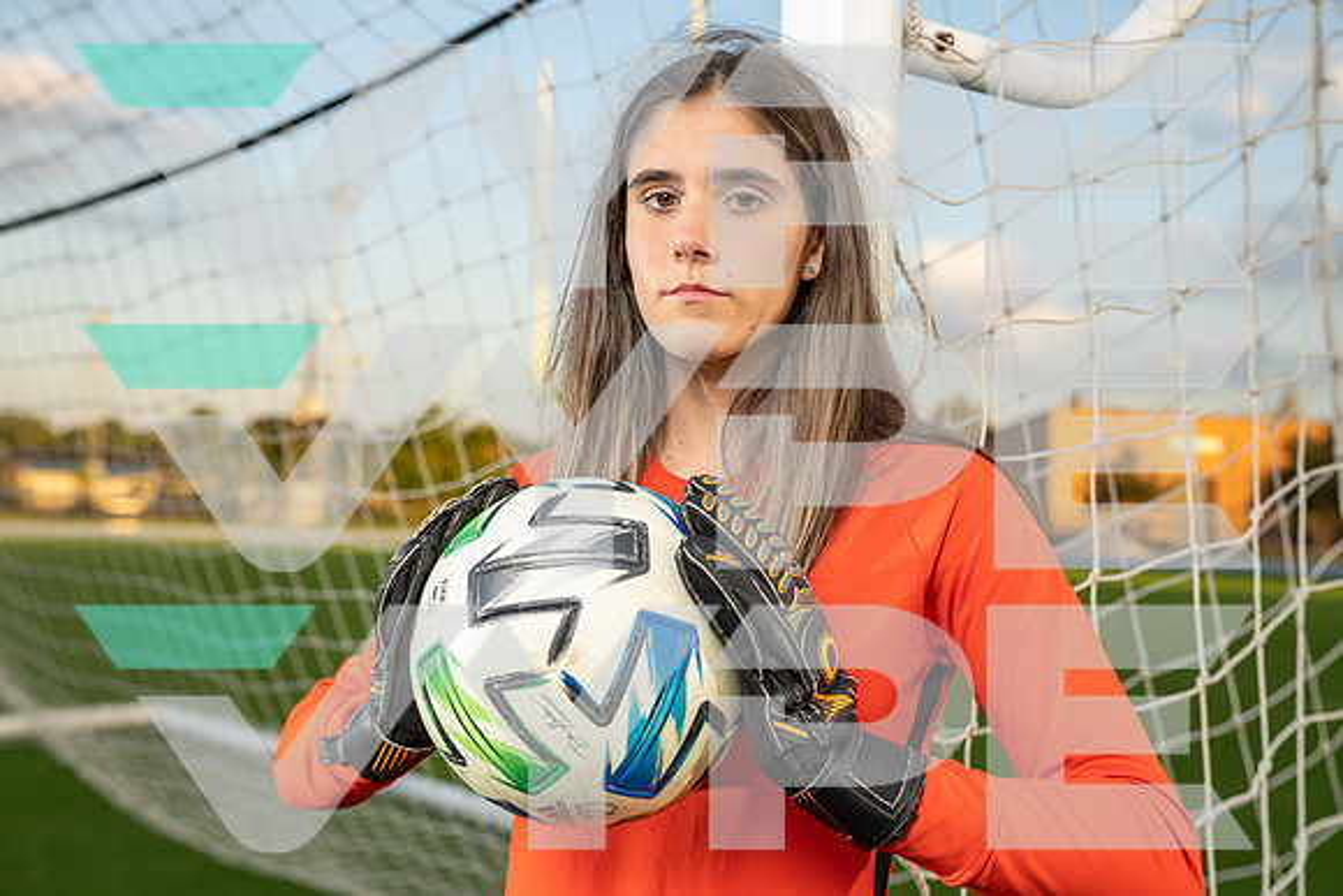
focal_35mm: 43
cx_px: 672
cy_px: 448
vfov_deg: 31.2
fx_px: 1604
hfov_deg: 45.4
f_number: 4
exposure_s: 1/160
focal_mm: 43
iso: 160
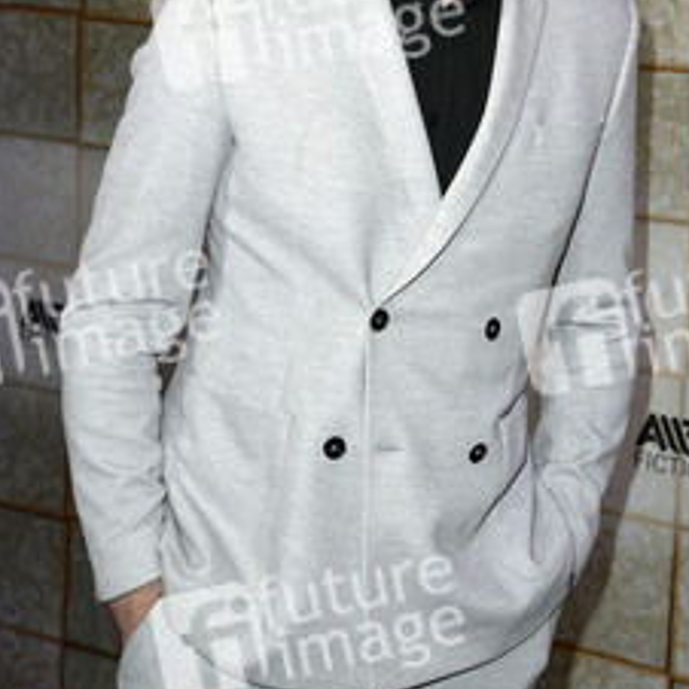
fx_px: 1689
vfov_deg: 22.8
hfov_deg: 23.0
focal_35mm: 75
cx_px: 396
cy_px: 171
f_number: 5
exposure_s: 1/200
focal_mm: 50
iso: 500
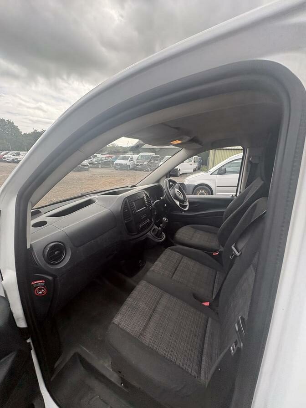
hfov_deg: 85.7
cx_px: 153
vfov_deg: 102.1
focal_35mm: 14
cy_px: 204
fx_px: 165
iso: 64
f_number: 2.2
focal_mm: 2.22
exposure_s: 1/362
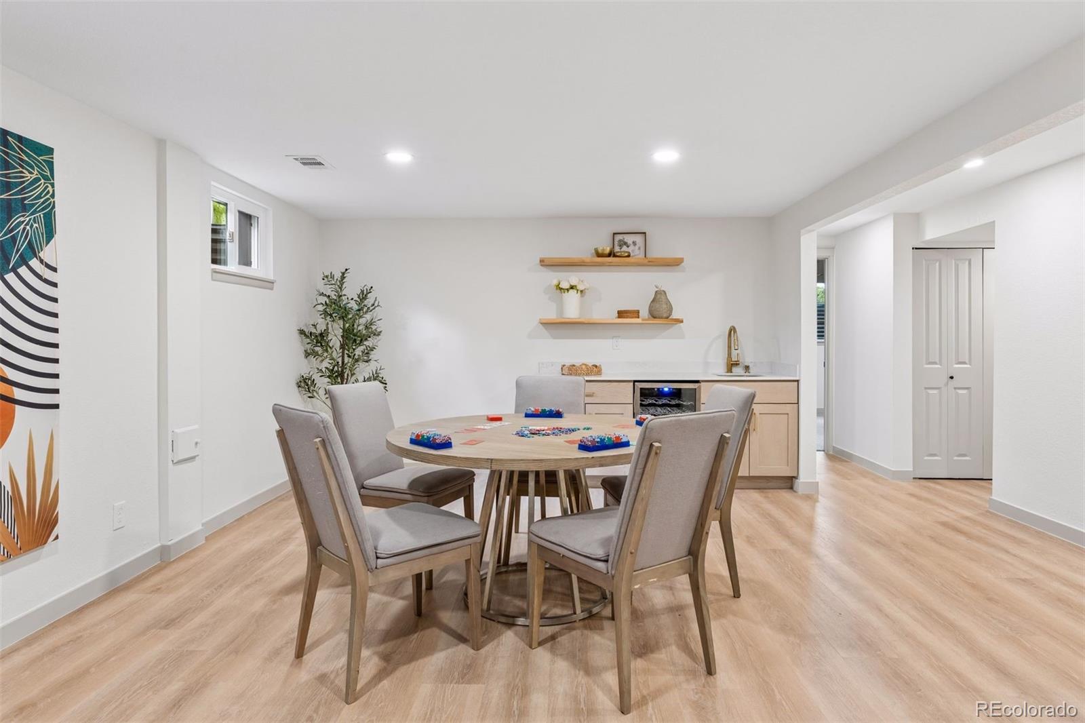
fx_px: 633
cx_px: 542
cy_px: 362
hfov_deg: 81.2
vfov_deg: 59.5
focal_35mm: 21
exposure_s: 1/4
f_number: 9
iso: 400
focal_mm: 21
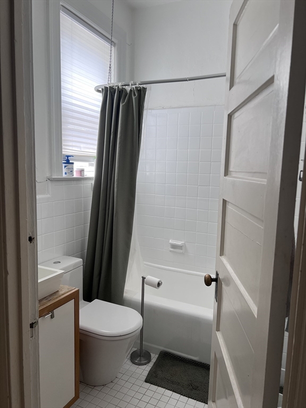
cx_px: 153
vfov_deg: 67.3
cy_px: 204
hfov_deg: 53.1
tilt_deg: -7.1
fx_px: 306
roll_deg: -1.4
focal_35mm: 26
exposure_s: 1/120
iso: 64
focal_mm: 5.7
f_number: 1.5
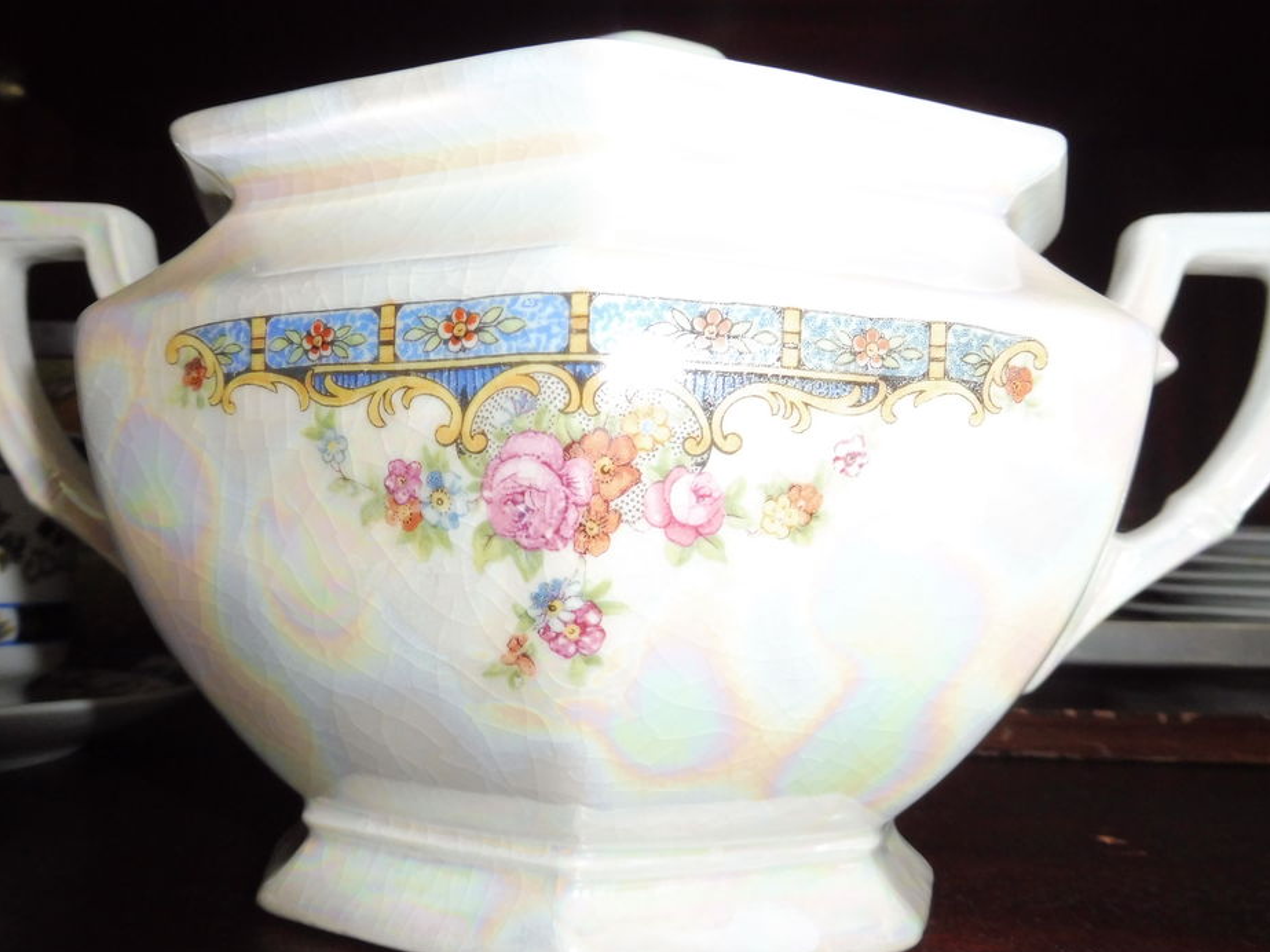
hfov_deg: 67.3
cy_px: 504
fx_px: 954
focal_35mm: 26
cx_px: 643
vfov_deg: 53.0
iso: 400
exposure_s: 1/60
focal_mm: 4.3
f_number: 4
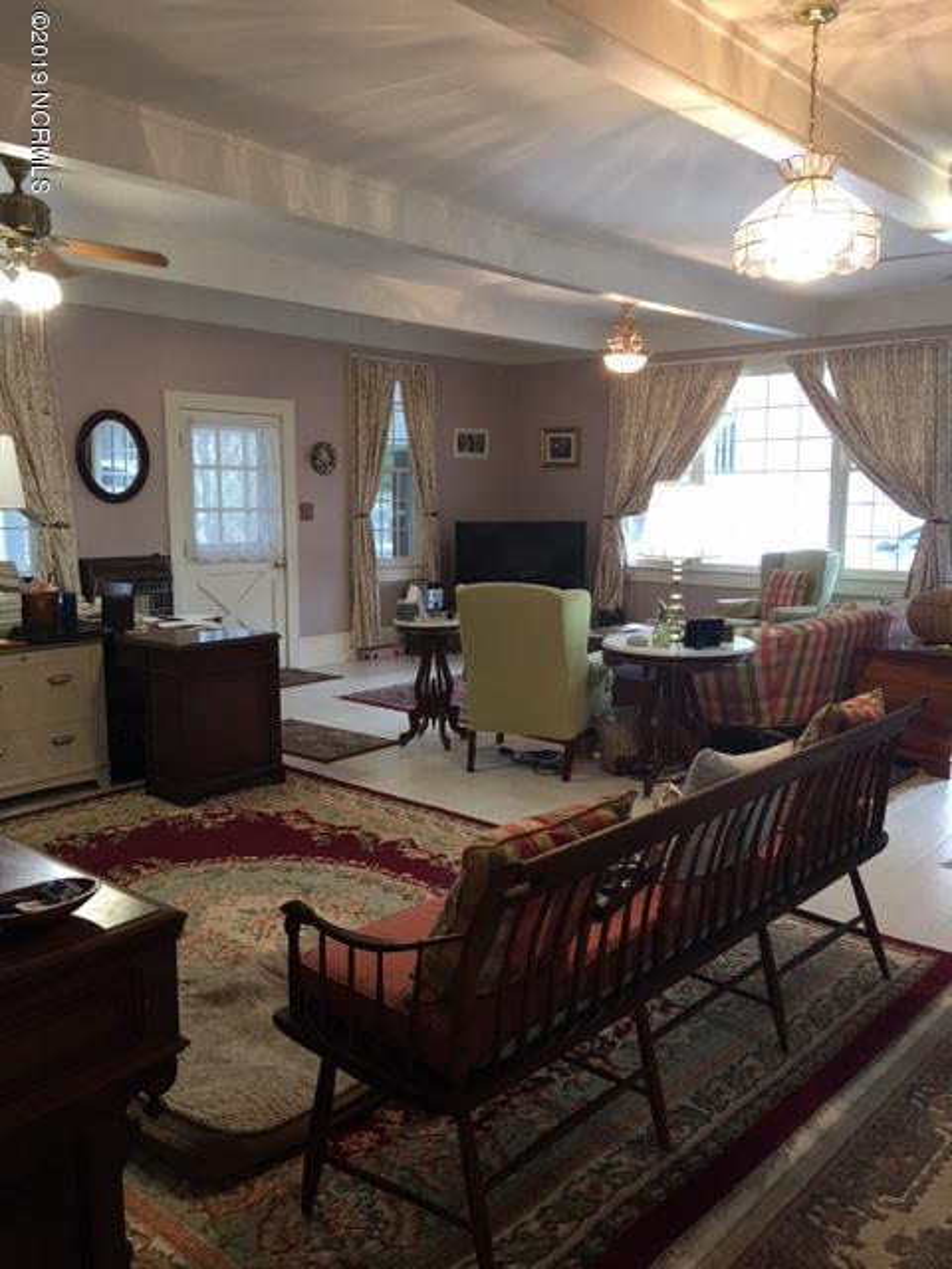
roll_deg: +0.5
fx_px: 1063
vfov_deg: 61.7
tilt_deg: -6.4
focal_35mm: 29
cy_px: 634
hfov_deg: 48.2
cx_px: 476
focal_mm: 4.15
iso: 40
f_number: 2.2
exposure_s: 1/15
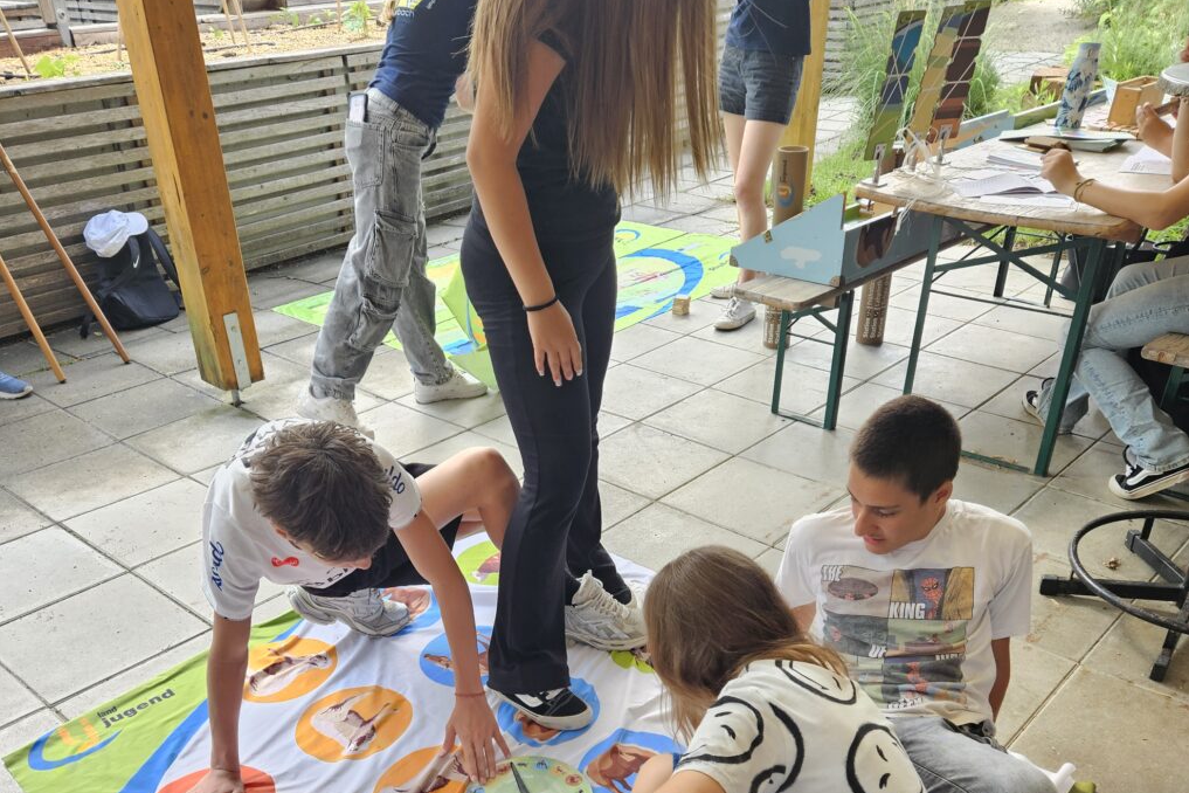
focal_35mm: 32
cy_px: 595
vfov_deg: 40.0
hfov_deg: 58.7
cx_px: 595
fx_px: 1057
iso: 64
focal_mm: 5.4
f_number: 1.8
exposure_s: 1/180
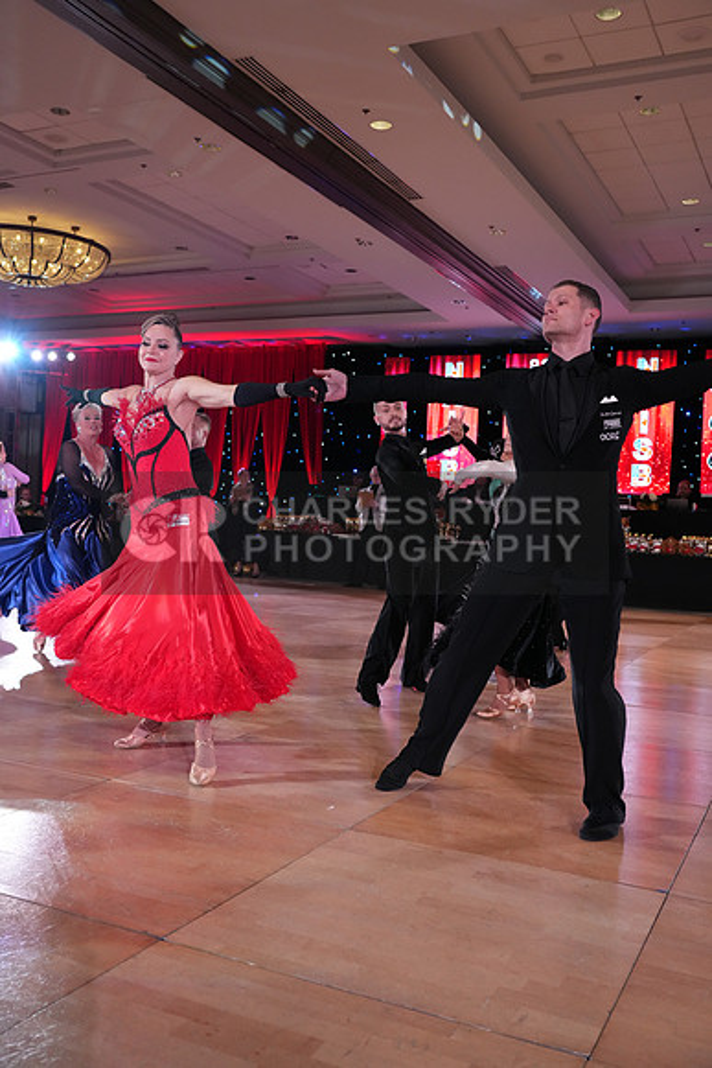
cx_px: 356
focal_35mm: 32
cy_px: 534
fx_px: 949
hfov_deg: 41.1
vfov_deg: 58.7
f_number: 4
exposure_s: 1/400
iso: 3200
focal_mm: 32
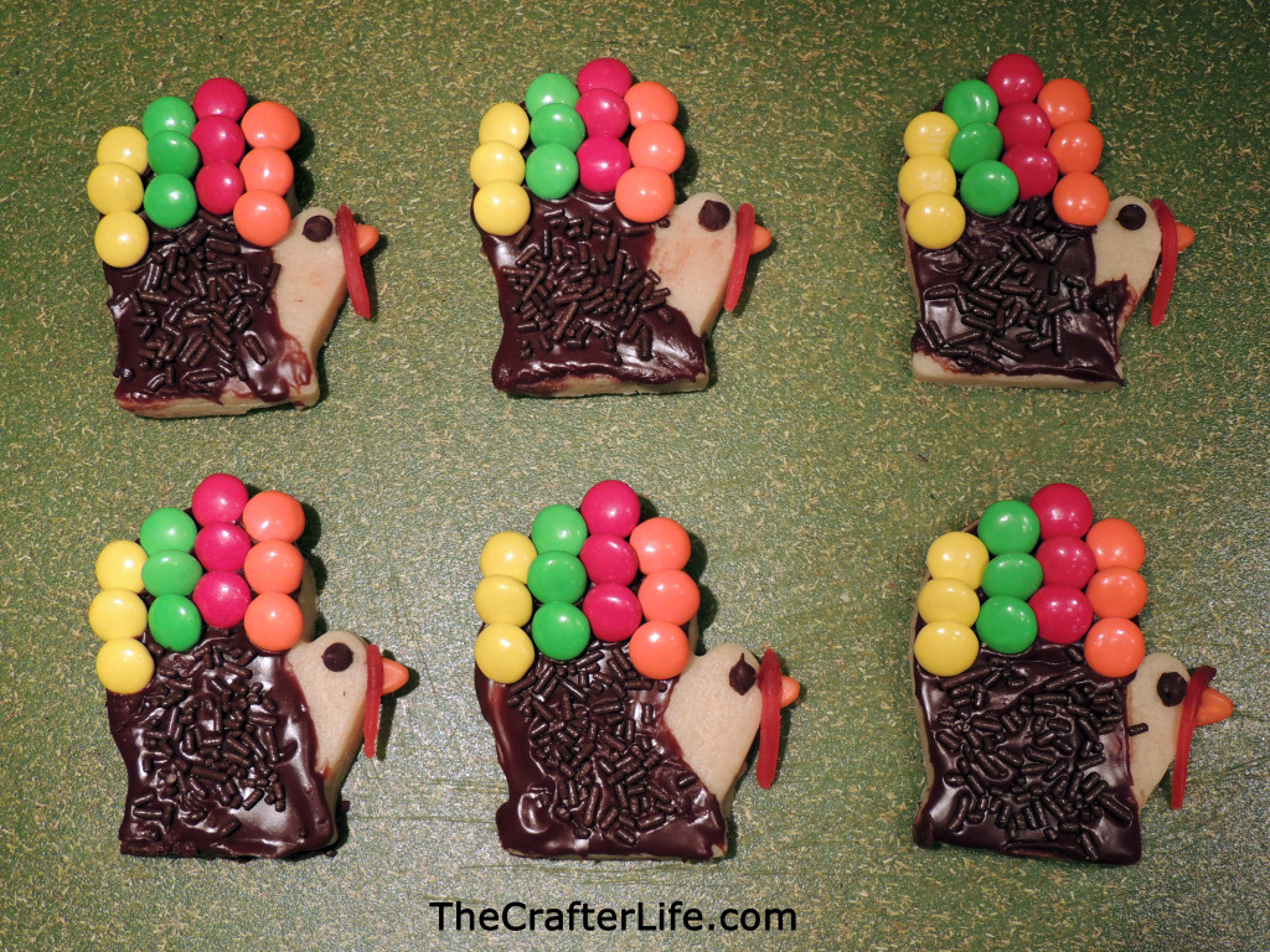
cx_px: 635
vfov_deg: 33.6
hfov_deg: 43.9
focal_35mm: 43
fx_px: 1578
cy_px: 476
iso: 180
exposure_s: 1/50
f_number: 3.4
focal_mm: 7.6
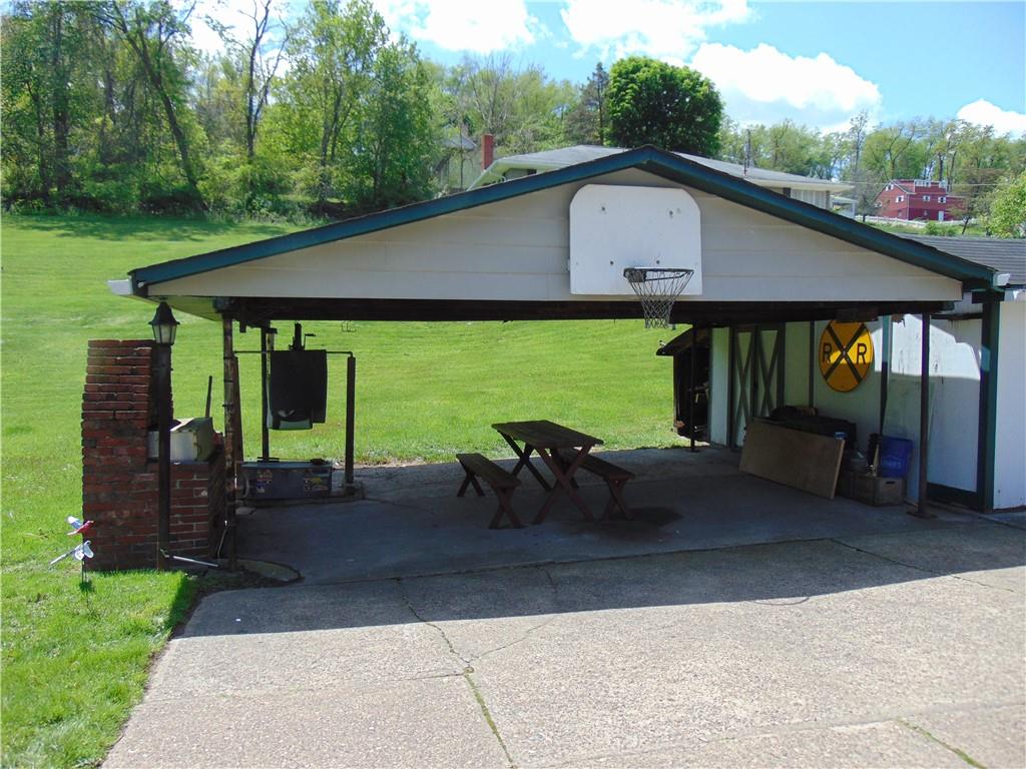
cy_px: 384
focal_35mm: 25
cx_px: 513
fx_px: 741
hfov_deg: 69.4
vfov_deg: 54.9
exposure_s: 1/640
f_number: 3
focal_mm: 4.5
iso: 80
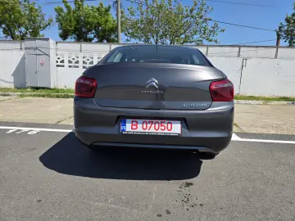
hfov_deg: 73.9
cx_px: 148
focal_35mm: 23
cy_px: 110
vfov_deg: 58.9
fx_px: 196
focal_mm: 6.3
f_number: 1.7
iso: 80
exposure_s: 1/5958
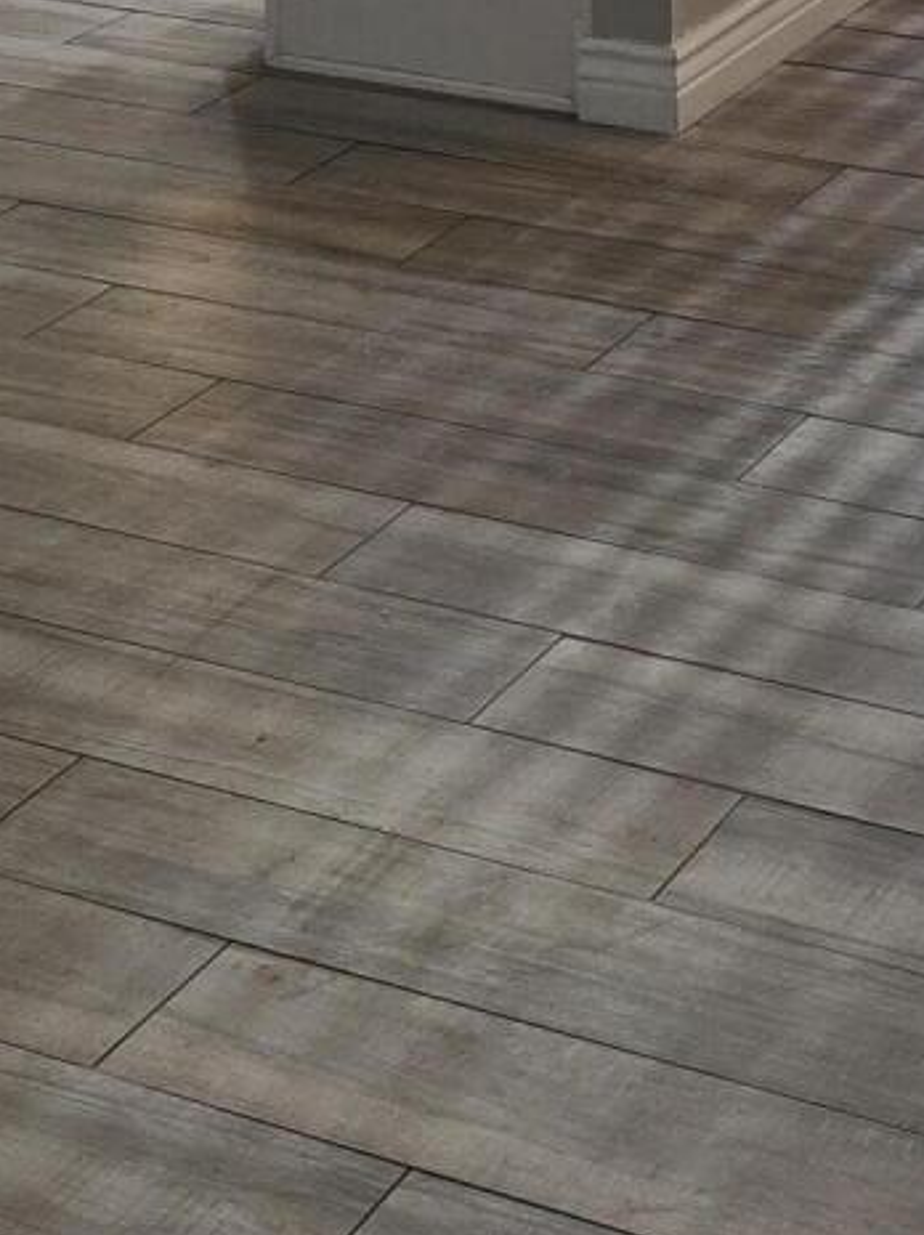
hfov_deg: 14.9
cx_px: 438
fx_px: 3528
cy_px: -879
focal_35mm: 99
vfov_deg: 16.9
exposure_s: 1/120
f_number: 1.7
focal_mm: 6.3
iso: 80
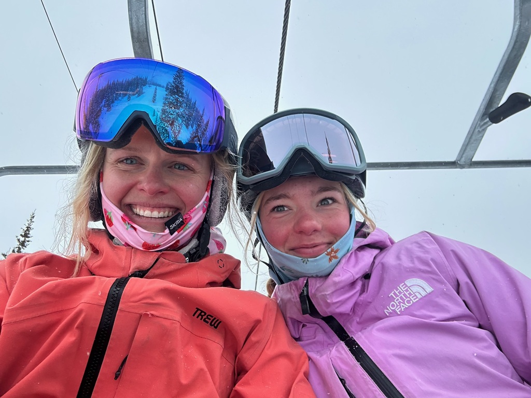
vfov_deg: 58.9
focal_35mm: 23
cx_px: 266
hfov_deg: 73.9
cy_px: 199
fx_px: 353
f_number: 1.9
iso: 20
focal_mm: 2.69
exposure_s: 1/170
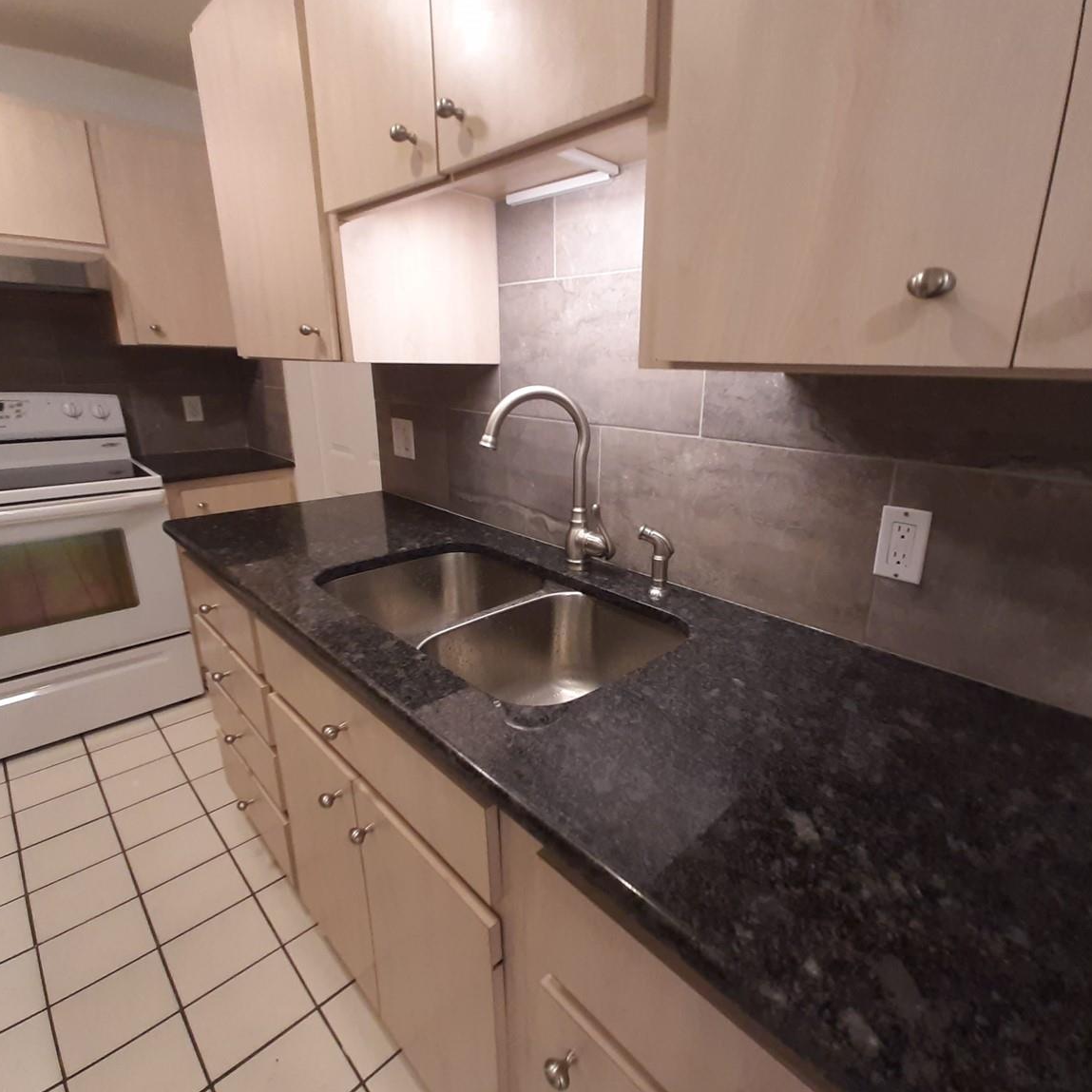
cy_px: 538
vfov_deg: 87.4
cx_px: 618
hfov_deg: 87.0
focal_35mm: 16
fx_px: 571
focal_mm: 1.42
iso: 160
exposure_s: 1/40
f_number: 2.2
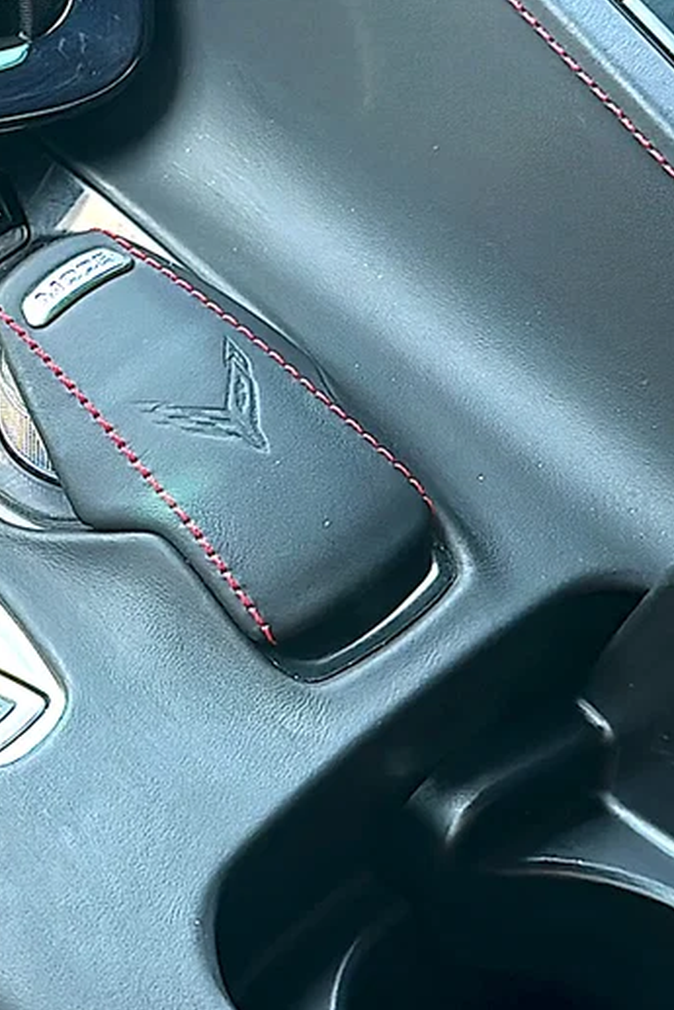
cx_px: -2
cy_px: 509
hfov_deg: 19.2
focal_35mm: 69
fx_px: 1936
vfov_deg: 29.2
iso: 64
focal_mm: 6.86
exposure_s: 1/198
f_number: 1.78
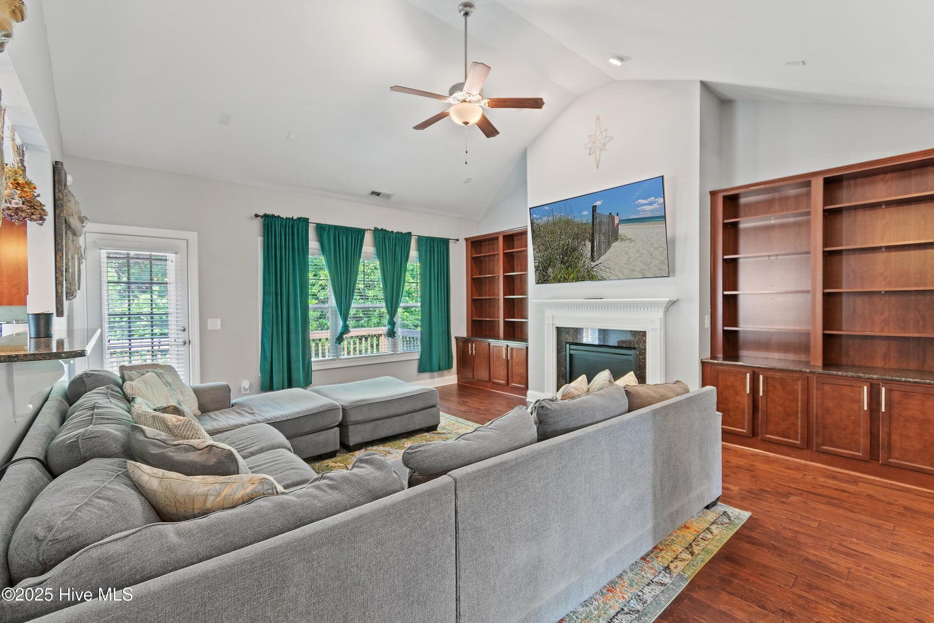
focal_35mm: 15
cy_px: 312
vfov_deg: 77.3
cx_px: 467
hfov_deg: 100.4
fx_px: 389
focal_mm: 10
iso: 100
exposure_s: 1.6
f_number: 4.5
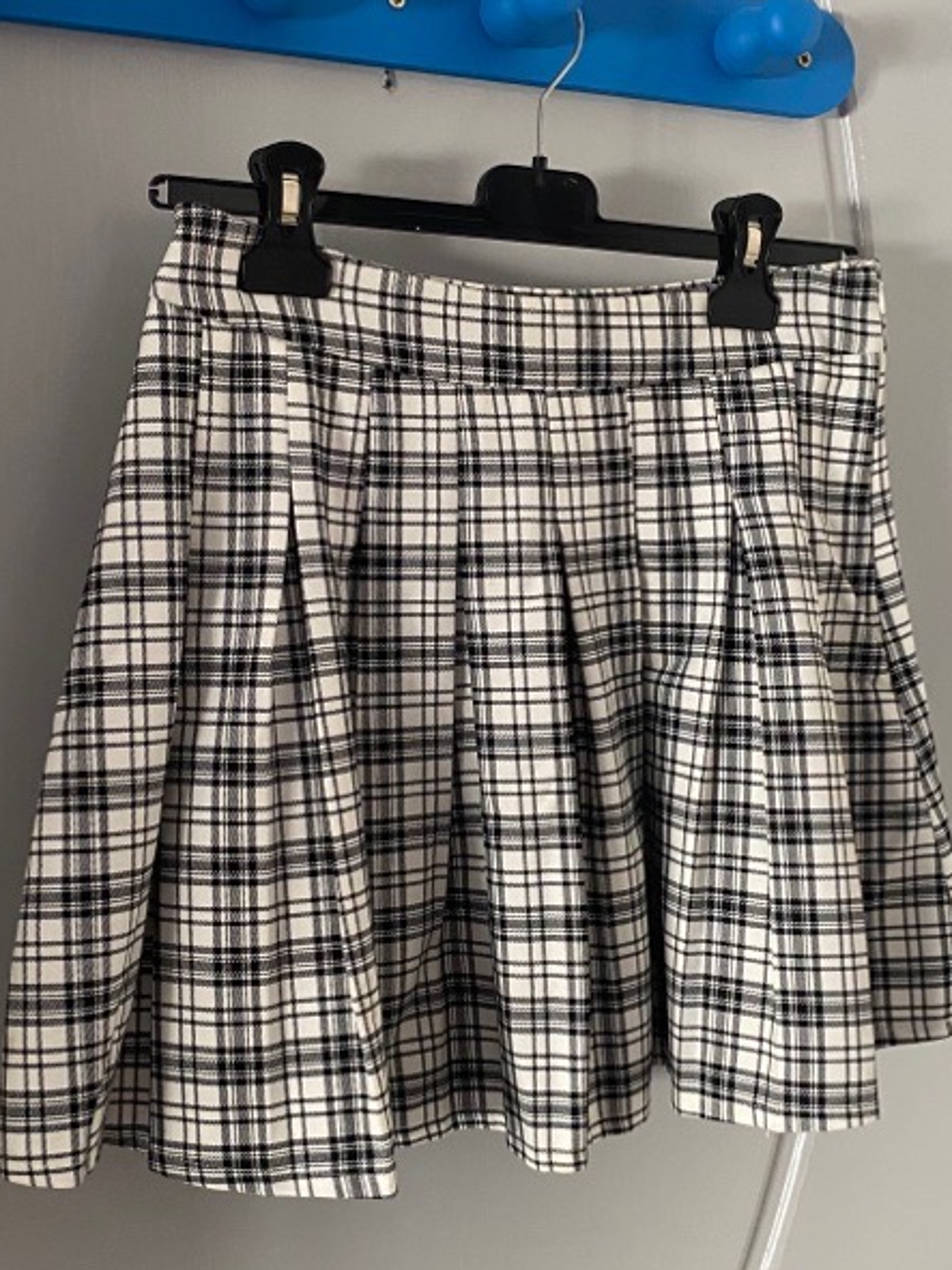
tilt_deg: -6.0
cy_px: 662
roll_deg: -0.1
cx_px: 473
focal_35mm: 44
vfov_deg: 42.9
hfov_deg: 32.9
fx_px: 1614
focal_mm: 4.25
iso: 200
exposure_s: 1/60
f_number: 1.8
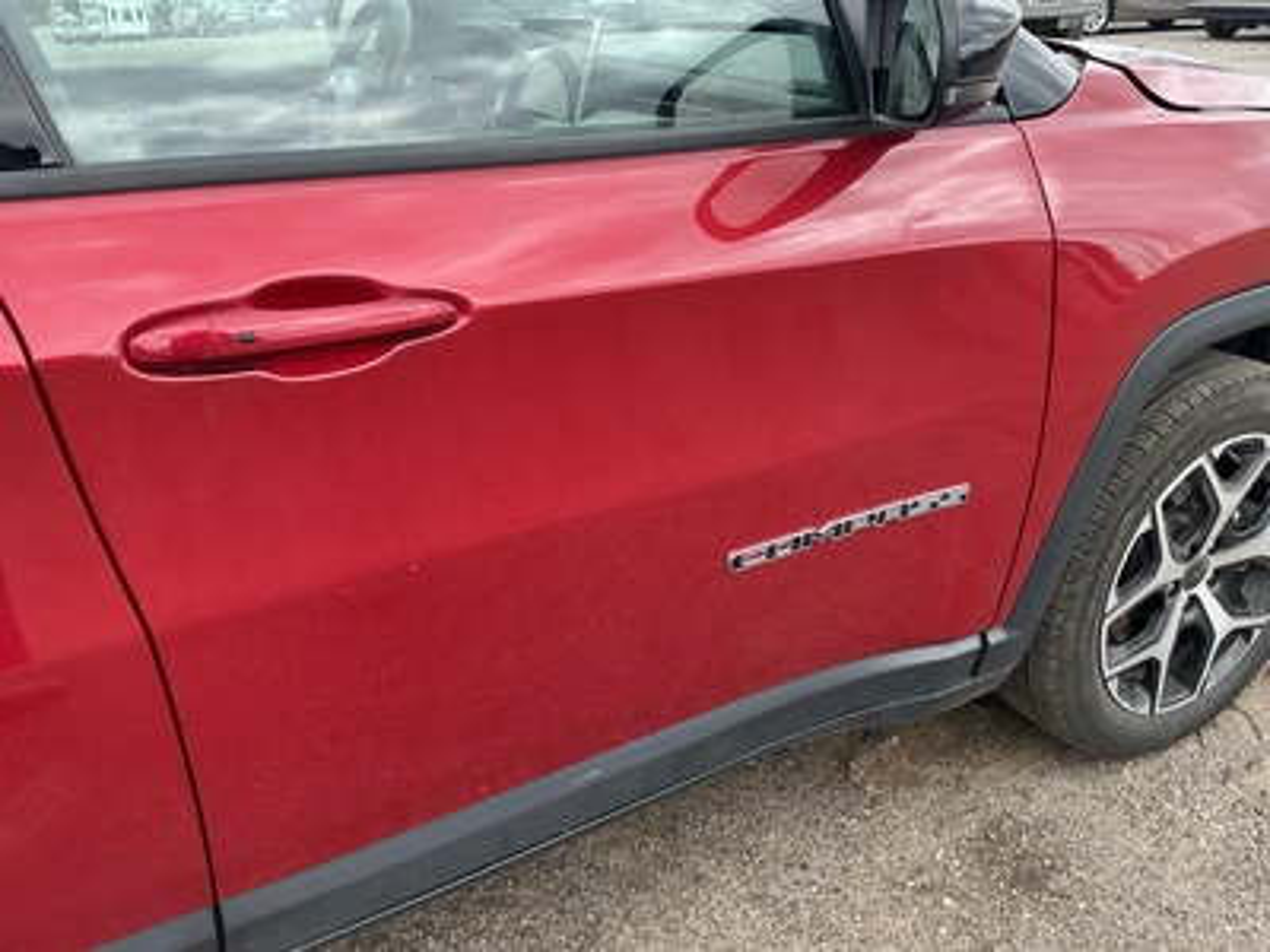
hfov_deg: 63.4
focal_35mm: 28
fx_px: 1027
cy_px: 476
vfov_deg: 49.7
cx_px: 635
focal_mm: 3
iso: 20
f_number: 1.8
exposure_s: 1/190
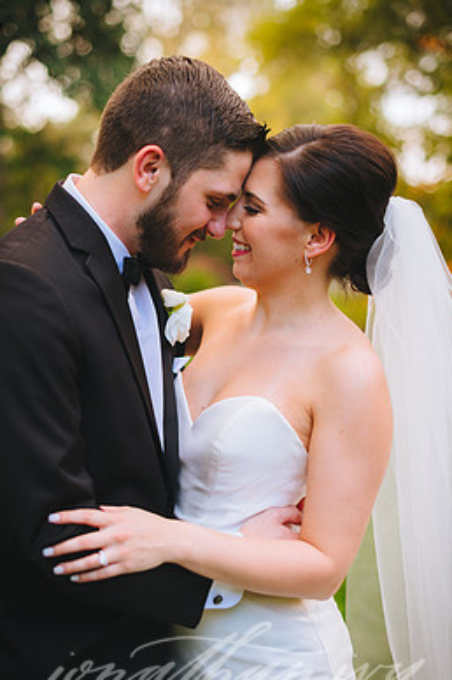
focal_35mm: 58
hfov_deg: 23.3
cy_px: 351
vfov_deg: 34.5
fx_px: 1094
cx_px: 220
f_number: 2
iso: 400
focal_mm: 50
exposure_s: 1/250
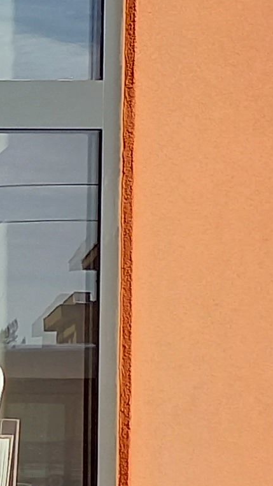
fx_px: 1839
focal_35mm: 143
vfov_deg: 14.8
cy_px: 452
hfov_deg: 6.3
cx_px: -937
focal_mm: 4.65
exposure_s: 1/402
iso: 50
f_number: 1.8
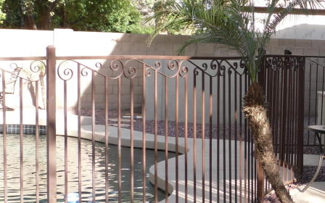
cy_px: 107
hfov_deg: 18.7
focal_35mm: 109
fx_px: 965
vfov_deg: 12.0
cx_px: 314
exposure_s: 1/122
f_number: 3.5
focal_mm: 6.3
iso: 80
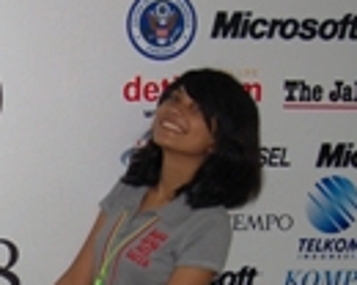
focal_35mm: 97
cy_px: 377
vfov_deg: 15.1
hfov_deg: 18.0
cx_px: -151
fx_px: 1025
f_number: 3.8
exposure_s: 1/60
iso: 400
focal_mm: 20
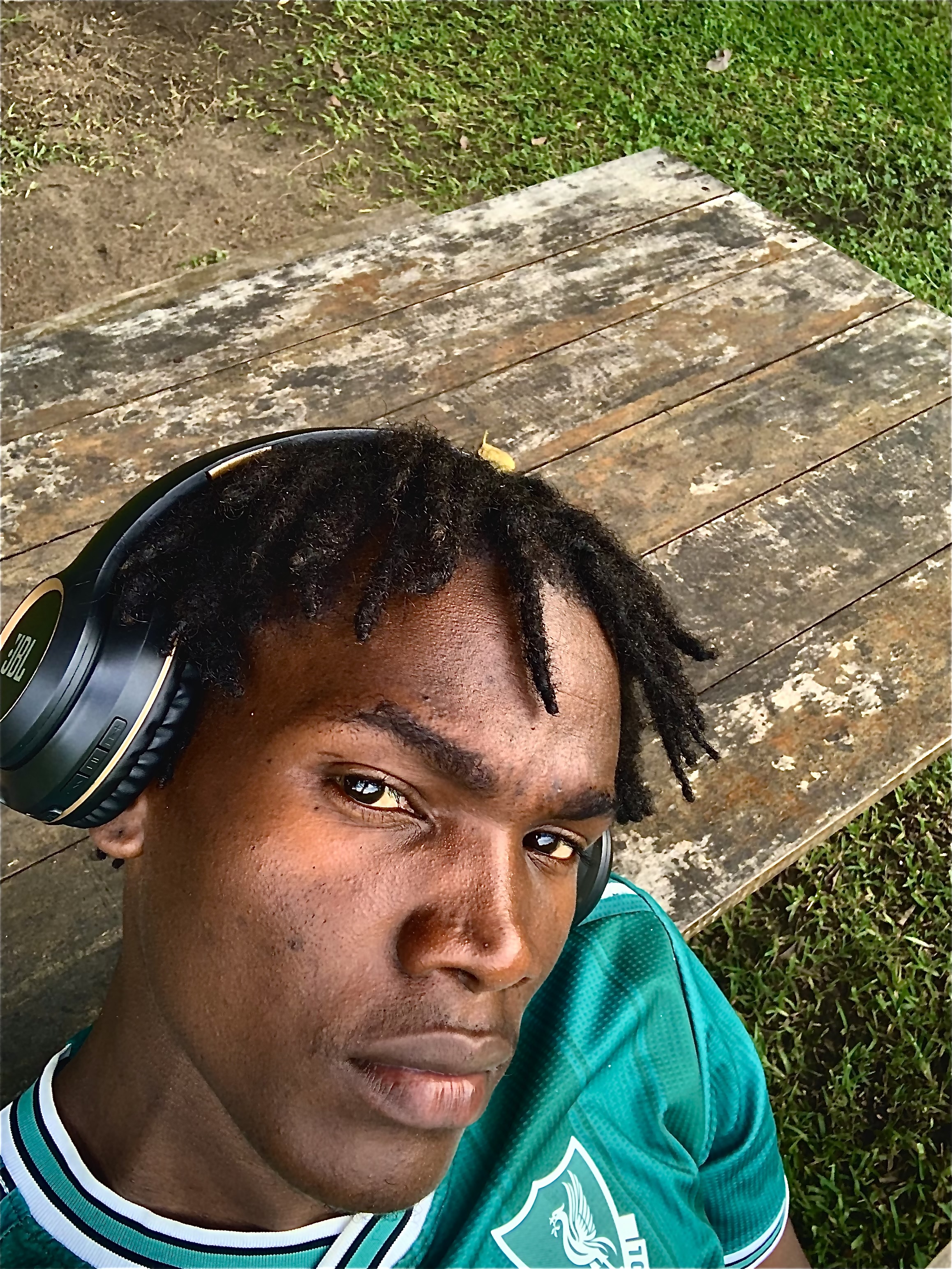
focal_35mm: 32
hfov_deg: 44.2
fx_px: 1173
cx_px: 476
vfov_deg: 56.8
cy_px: 634
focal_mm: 2.87
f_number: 2.2
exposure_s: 1/121
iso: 64
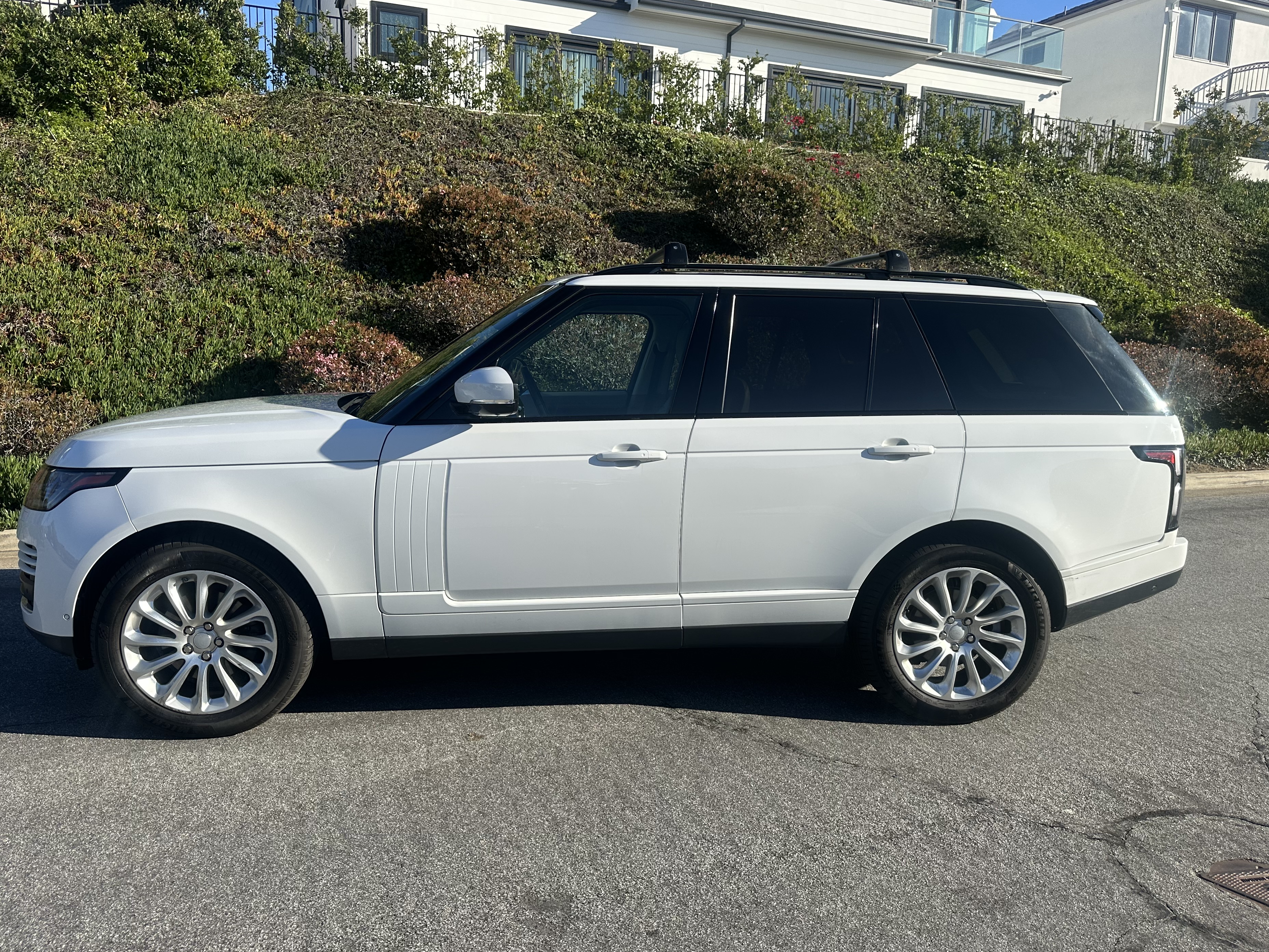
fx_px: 953
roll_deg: -1.8
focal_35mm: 26
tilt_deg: -5.6
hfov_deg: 67.3
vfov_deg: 53.1
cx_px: 644
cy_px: 476
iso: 80
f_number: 1.78
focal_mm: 6.86
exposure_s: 1/4184
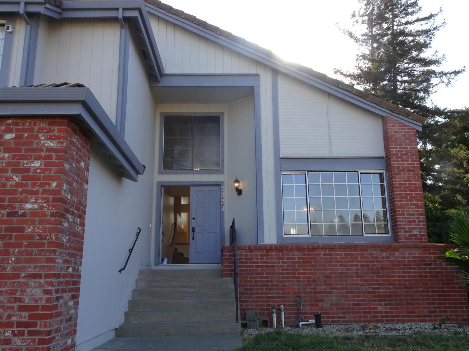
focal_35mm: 31
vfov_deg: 45.4
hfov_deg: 58.4
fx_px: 420
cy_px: 180
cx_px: 234
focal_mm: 4.92
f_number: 3.5
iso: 80
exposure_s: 1/100
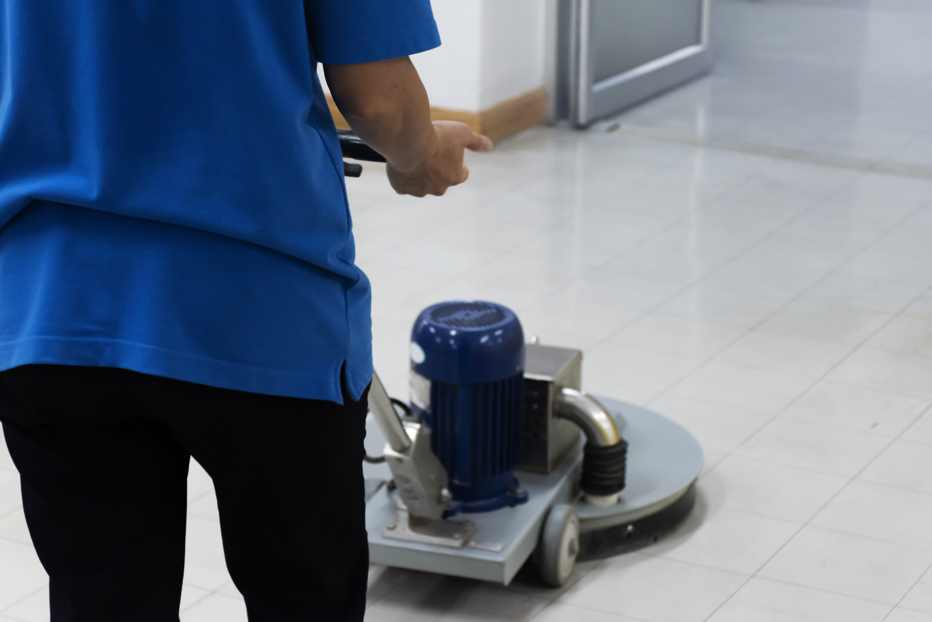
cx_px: 466
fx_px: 2330
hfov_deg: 22.6
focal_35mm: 90
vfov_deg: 15.2
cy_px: 311
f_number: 5
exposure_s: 1/125
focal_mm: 60
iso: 1000
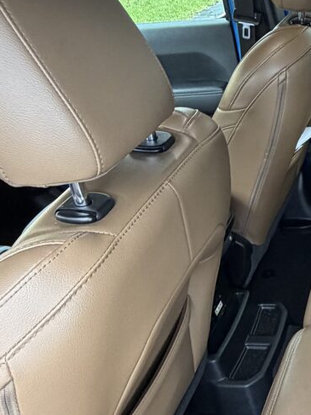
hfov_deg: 26.8
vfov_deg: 41.2
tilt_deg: -34.7
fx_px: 551
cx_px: 400
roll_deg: +7.2
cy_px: 221
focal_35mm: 46
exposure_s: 1/88
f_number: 2.2
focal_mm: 2.22
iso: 320
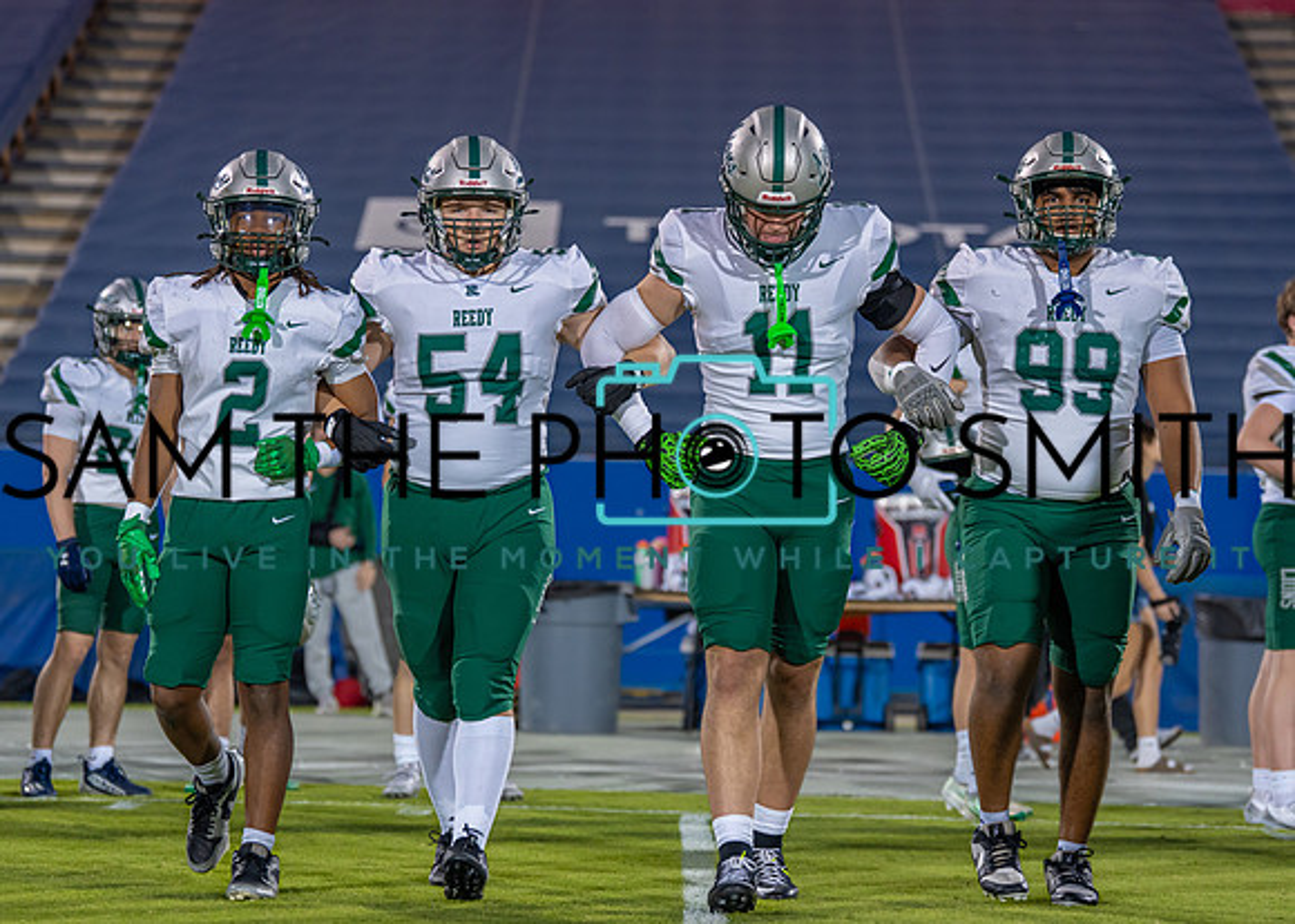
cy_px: 398
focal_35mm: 123
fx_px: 4530
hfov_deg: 16.3
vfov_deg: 11.6
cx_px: 615
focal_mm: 102
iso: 640
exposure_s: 1/500
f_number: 2.8
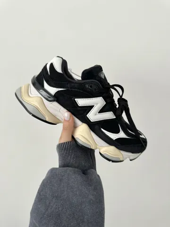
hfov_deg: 56.8
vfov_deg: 71.6
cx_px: 85
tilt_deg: -14.5
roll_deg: +0.6
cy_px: 114
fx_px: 157
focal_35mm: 24
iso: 200
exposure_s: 1/85
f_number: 1.78
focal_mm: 6.86
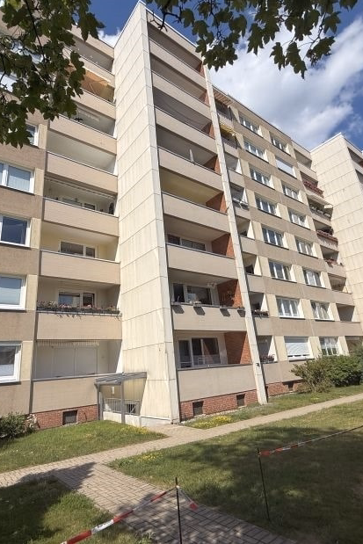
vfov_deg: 83.9
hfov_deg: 61.8
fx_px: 302
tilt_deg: +18.6
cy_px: 265
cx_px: 164
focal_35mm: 20
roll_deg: +2.0
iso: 50
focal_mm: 2.22
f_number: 2.2
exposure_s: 1/4425
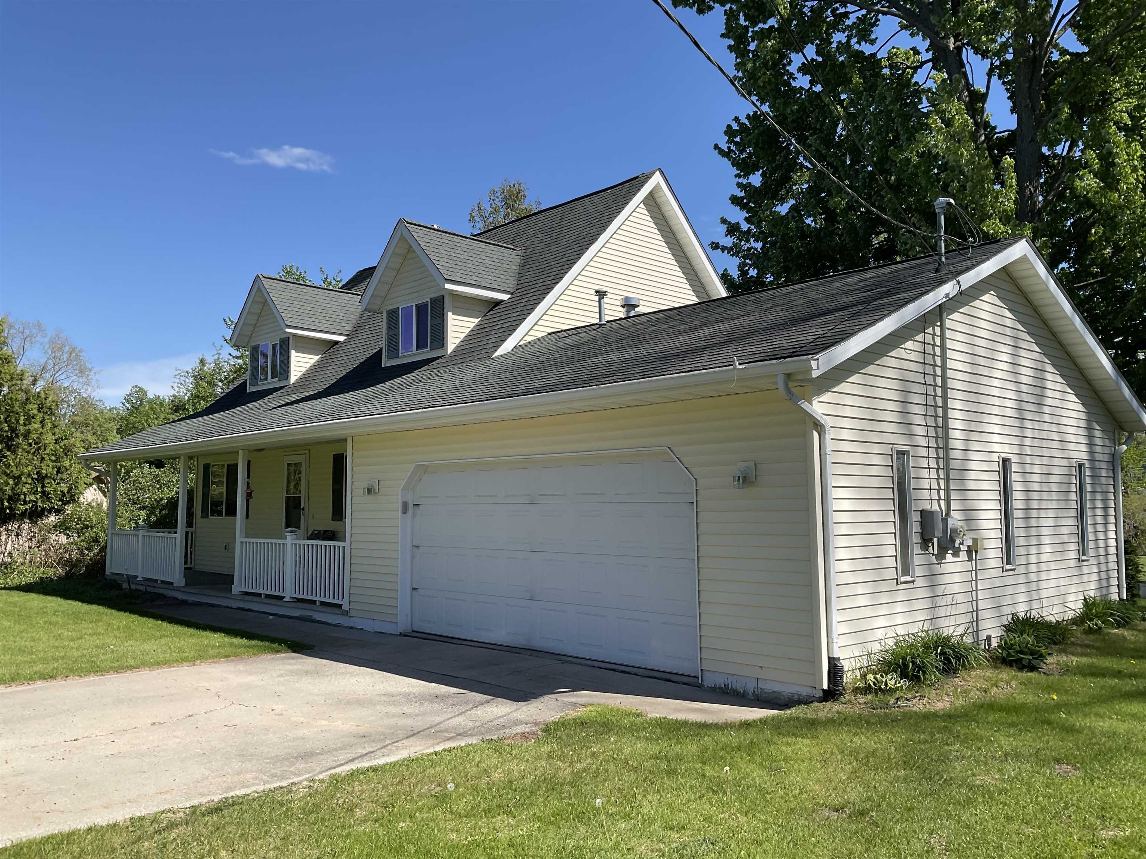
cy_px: 430
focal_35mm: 29
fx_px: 960
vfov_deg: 48.2
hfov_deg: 61.7
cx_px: 573
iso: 16
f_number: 1.8
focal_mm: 3
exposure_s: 1/1675
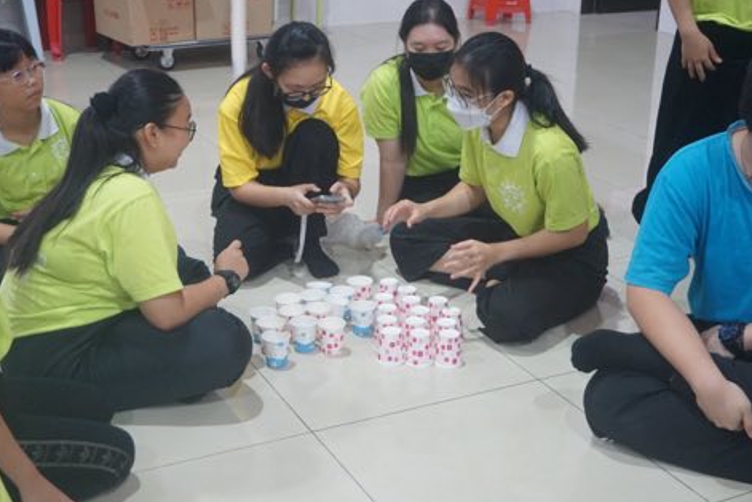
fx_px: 1086
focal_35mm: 52
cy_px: 249
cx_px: 378
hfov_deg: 38.2
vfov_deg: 26.0
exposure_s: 1/160
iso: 2500
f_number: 5
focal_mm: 34
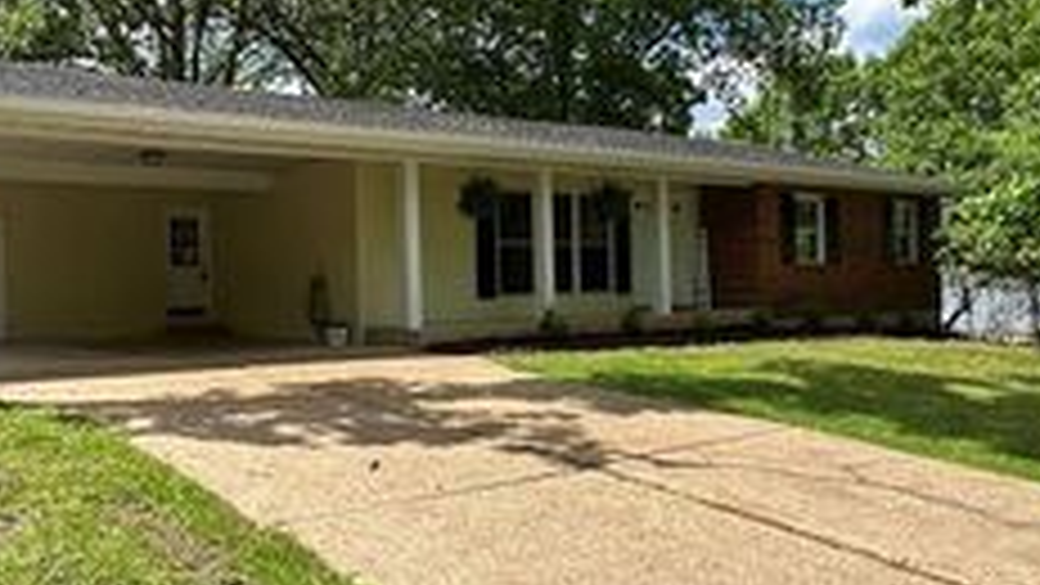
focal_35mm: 33
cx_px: 356
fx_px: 910
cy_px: 290
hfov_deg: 58.3
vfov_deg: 35.6
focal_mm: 2.22
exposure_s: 1/1435
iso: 50
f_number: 2.2
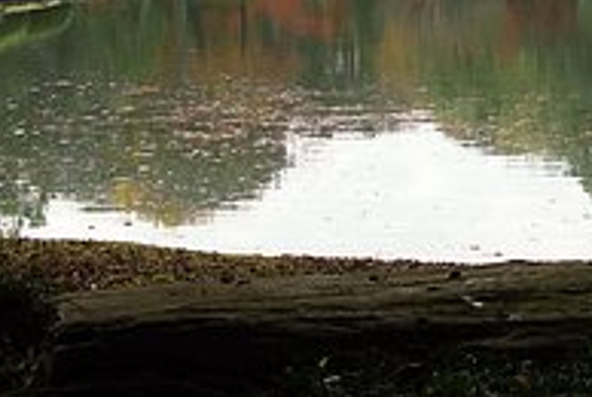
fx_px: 1779
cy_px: -118
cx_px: 726
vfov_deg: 12.3
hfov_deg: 17.9
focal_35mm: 108
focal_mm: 41
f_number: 8
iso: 1250
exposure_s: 1/640
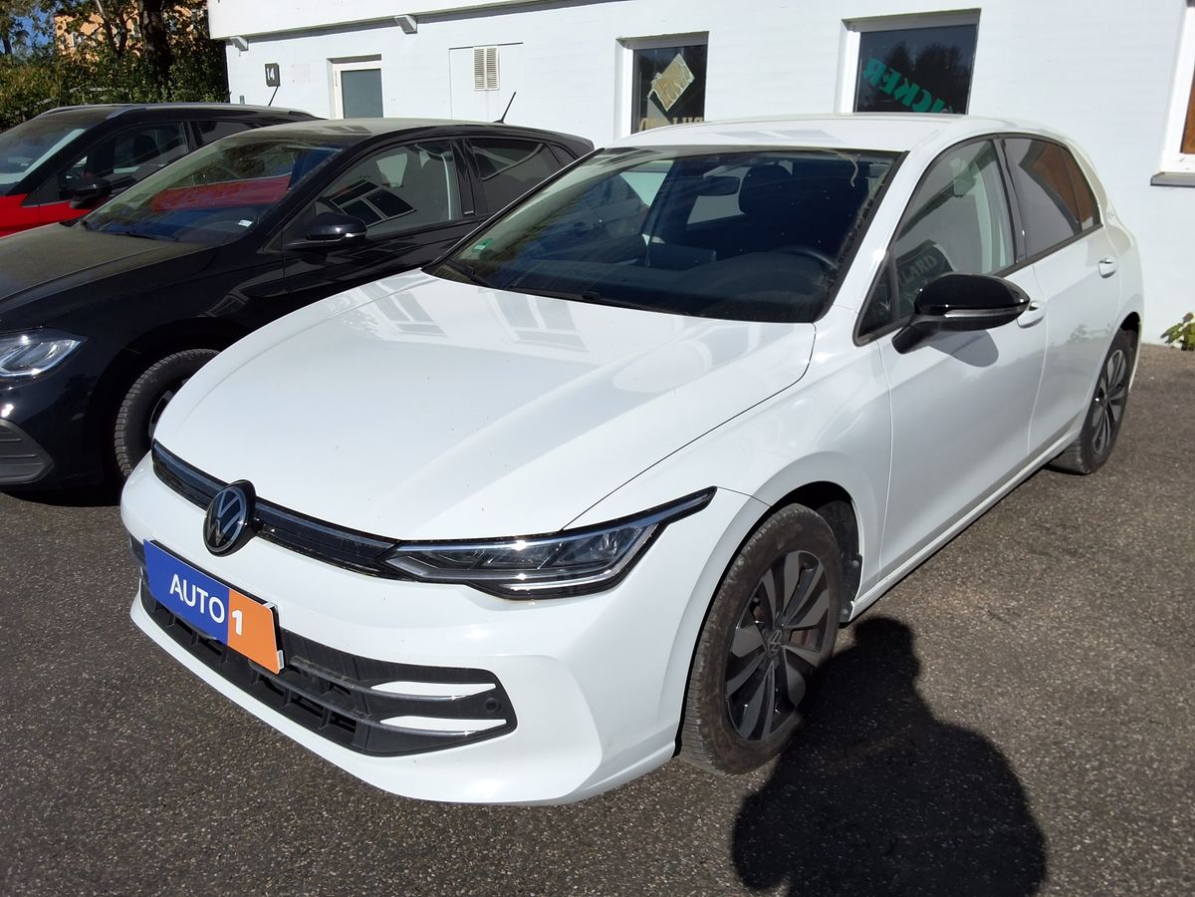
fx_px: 967
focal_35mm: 28
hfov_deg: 63.4
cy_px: 448
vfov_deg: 49.7
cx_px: 598
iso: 32
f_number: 1.9
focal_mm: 2.91
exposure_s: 1/3623
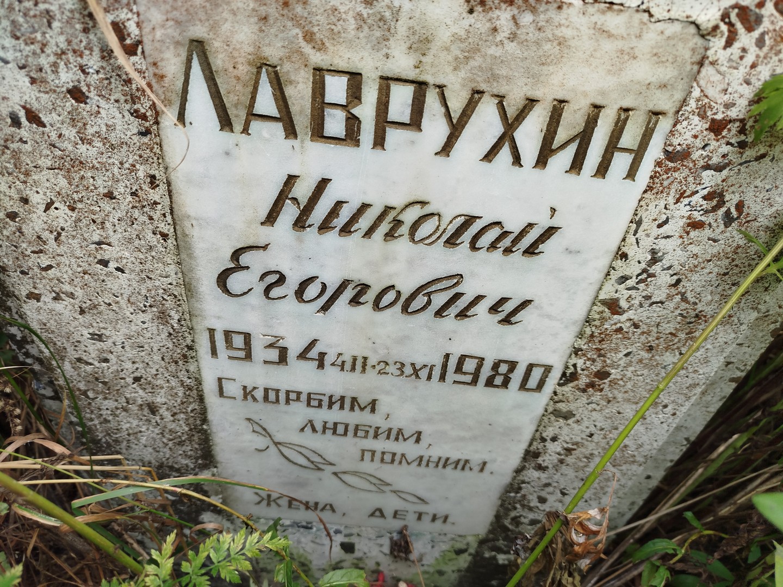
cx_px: 392
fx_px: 543
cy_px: 294
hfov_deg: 71.6
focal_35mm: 24
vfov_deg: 56.8
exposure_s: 1/50
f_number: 1.7
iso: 80
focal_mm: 5.31
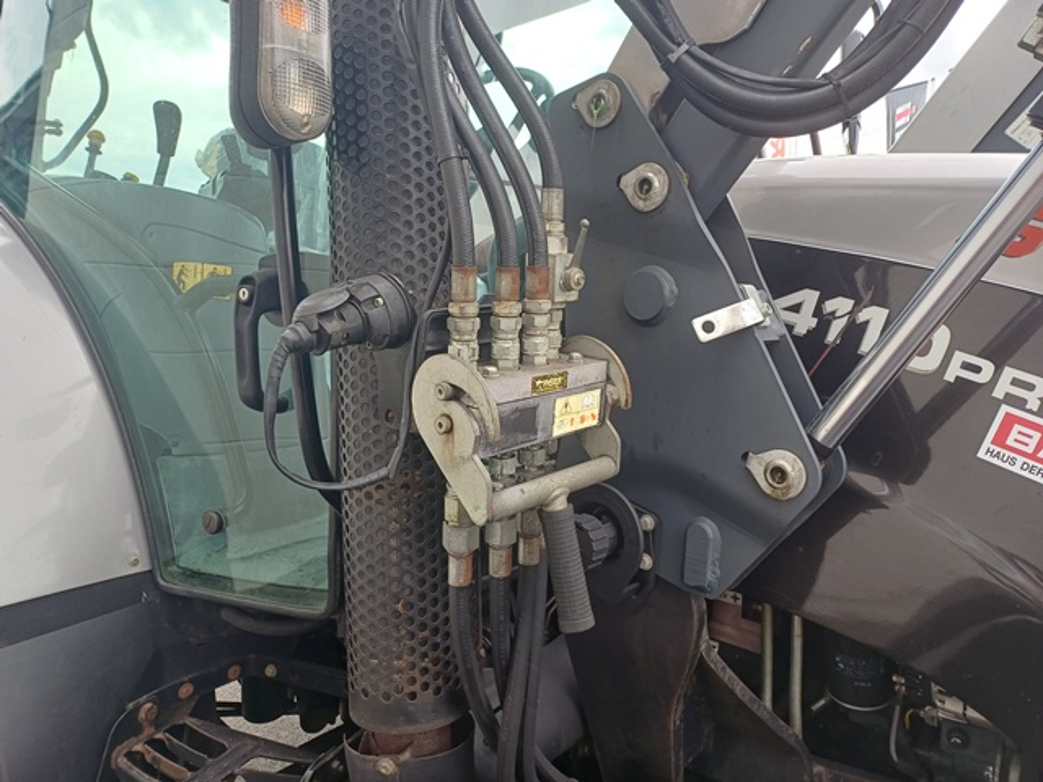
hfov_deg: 69.4
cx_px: 522
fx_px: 753
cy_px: 391
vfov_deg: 54.9
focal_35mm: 25
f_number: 1.8
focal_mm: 4.65
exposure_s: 1/116
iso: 50
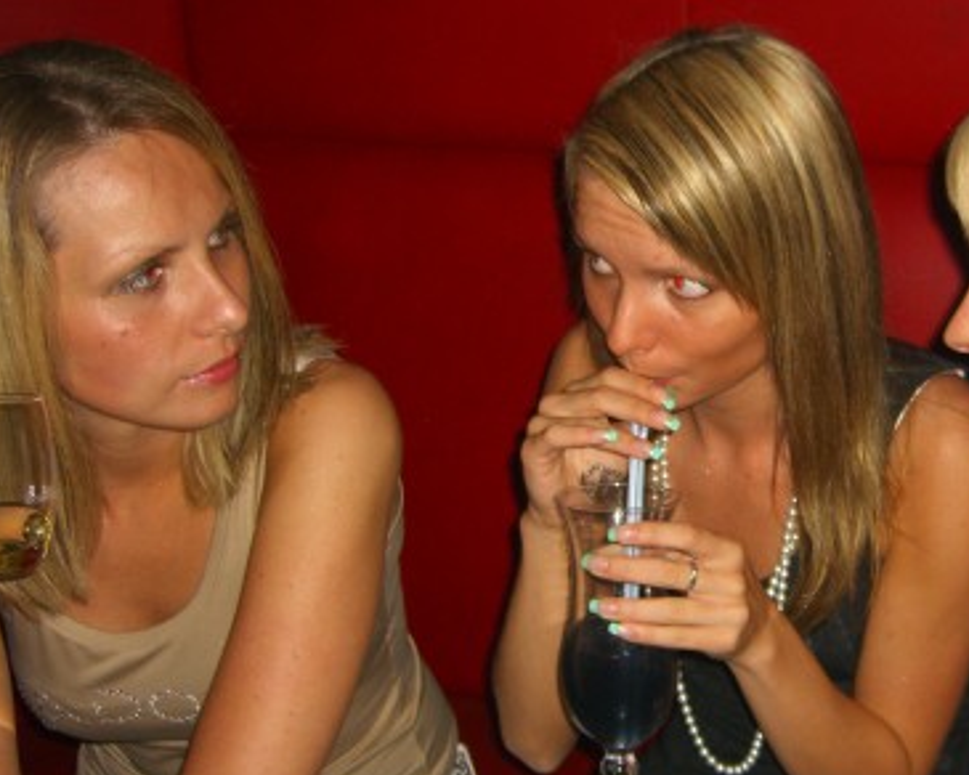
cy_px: 425
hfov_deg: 30.2
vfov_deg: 25.0
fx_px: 1749
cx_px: 788
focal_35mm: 61
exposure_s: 1/60
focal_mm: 7.9
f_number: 2.8
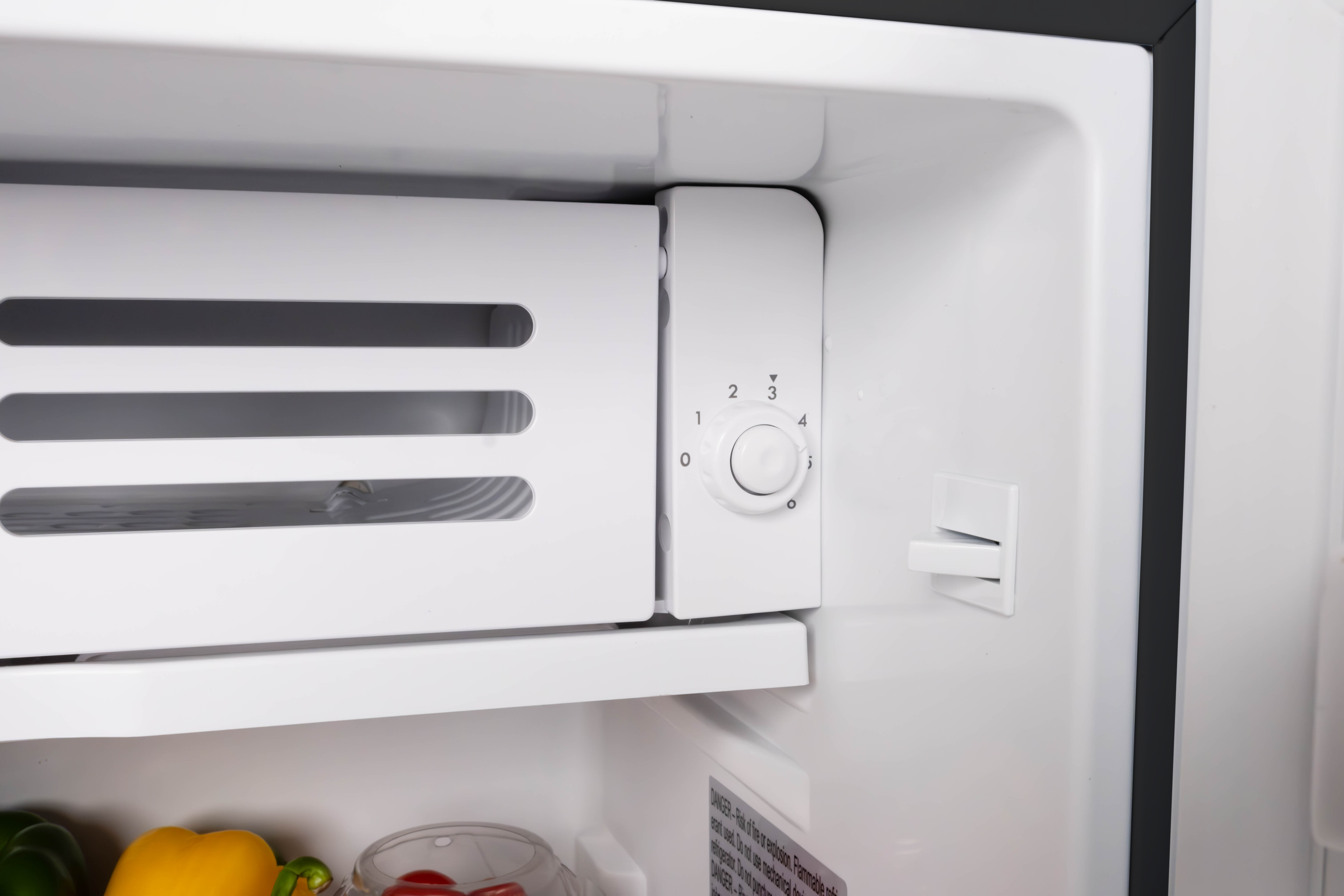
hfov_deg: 54.4
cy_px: 448
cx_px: 672
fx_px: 1307
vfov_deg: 37.9
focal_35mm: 35
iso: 3200
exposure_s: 1/60
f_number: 16
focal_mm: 23.3
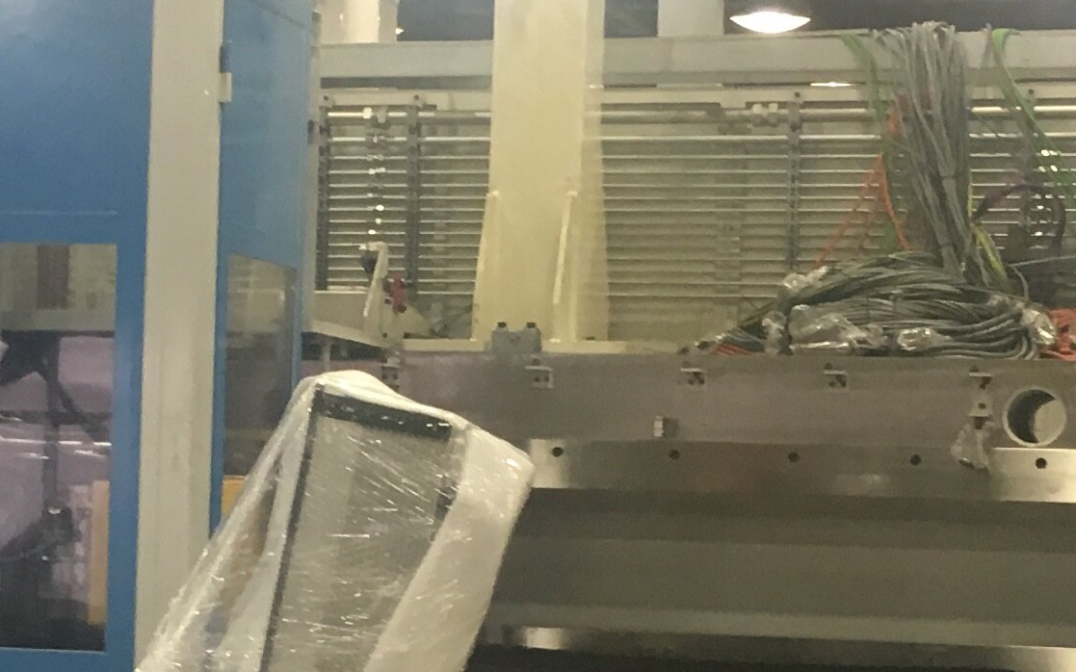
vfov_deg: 11.7
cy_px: 573
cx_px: 283
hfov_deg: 18.7
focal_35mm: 111
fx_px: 3255
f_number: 2.2
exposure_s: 1/33
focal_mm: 4.15
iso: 80
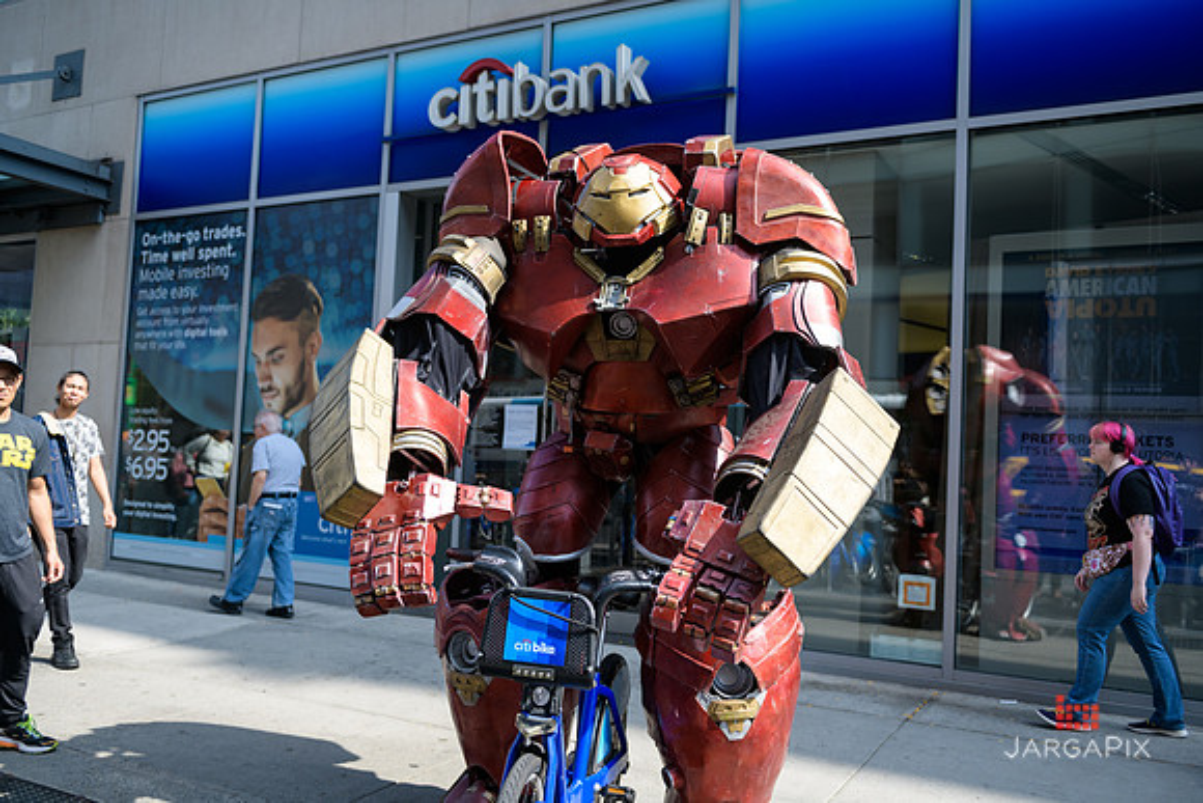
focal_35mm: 32
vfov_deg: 41.1
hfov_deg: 58.7
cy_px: 402
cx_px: 602
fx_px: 1070
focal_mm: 32
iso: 200
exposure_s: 1/1250
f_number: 3.2
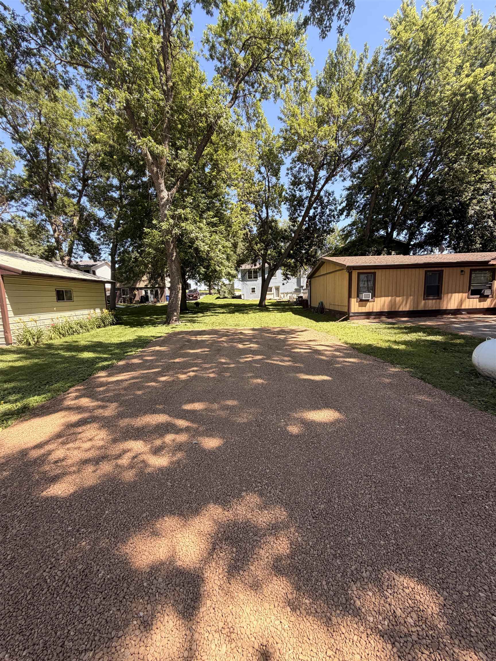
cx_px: 248
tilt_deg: -5.5
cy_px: 330
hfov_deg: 85.7
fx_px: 267
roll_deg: +1.8
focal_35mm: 14
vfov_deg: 102.1
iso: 64
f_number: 2.2
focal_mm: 2.22
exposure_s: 1/502
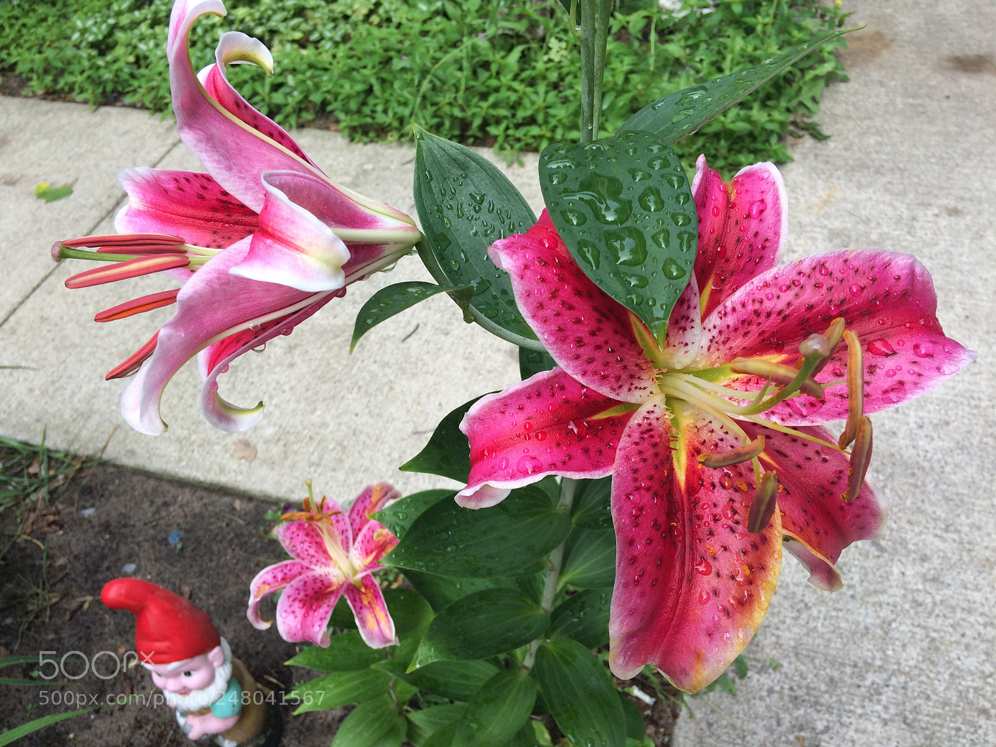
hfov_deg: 61.7
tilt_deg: -51.6
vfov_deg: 48.2
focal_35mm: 29
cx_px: 498
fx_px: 834
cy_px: 374
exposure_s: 1/342
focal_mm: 4.15
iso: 32
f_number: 2.2
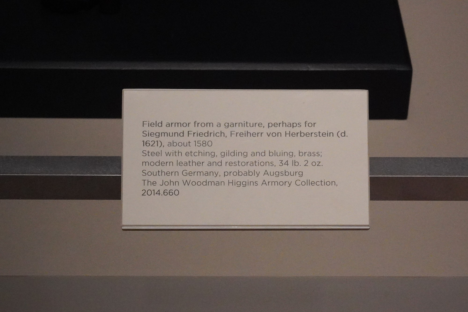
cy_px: 156
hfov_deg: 38.2
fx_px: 676
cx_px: 234
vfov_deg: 26.0
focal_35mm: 52
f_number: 16
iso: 10000
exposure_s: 1/80
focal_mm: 52
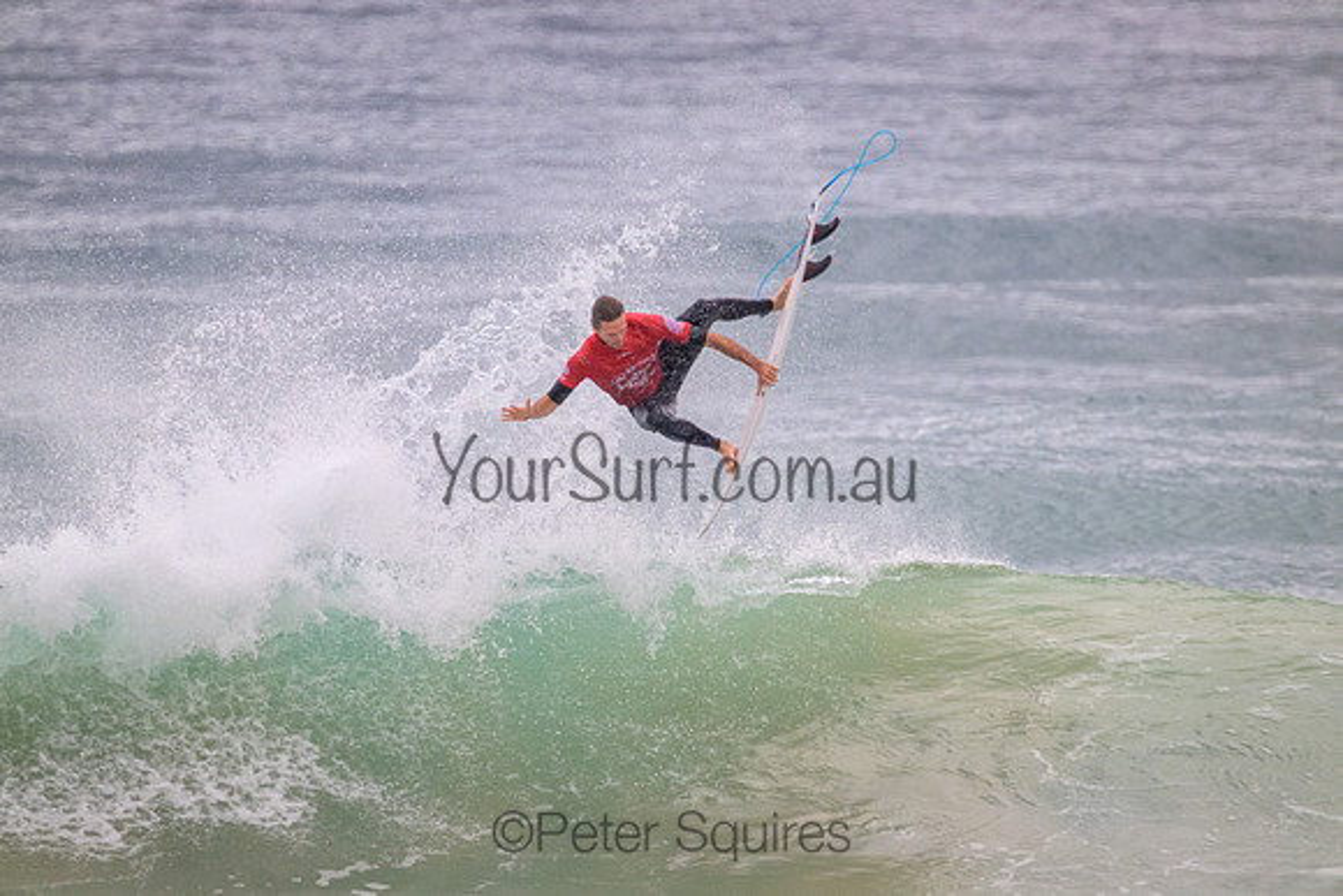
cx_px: 672
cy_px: 448
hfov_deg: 2.6
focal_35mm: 800
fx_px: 29850
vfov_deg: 1.7
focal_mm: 800
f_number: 11
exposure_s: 1/2000
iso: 2000
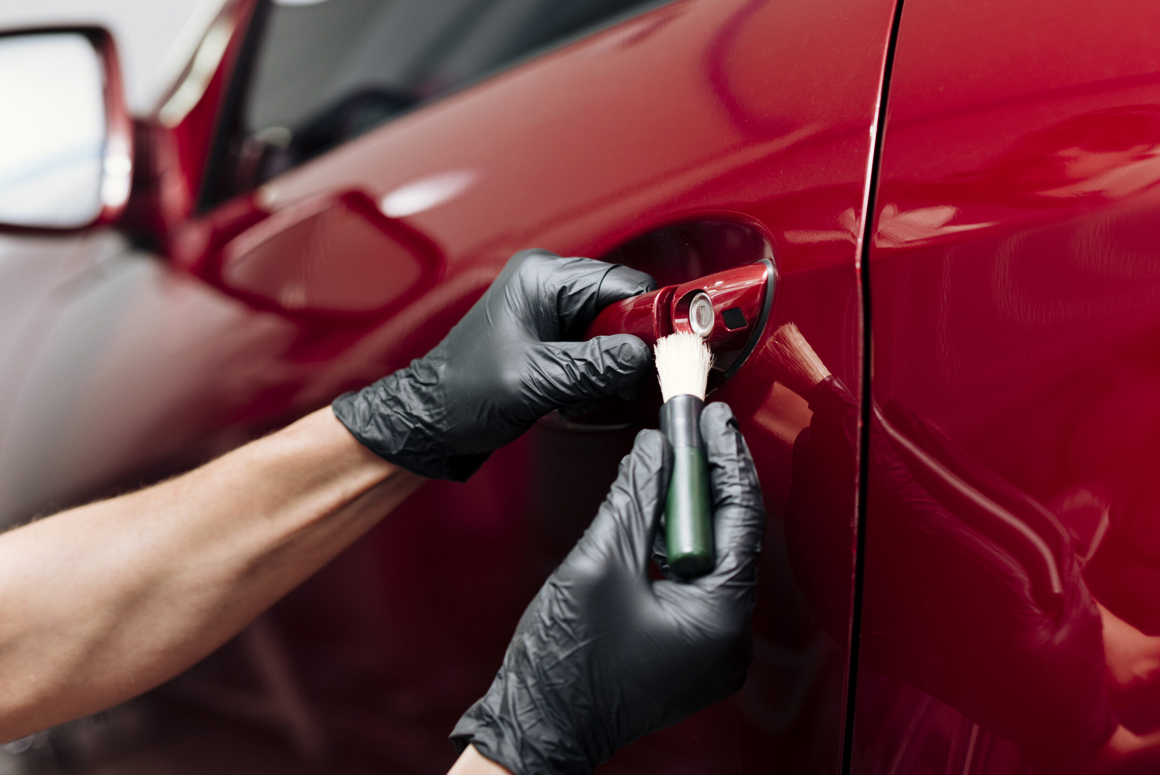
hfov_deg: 23.9
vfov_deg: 16.1
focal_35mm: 85
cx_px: 580
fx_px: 2740
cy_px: 388
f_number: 4
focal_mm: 85
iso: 200
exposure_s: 1/160
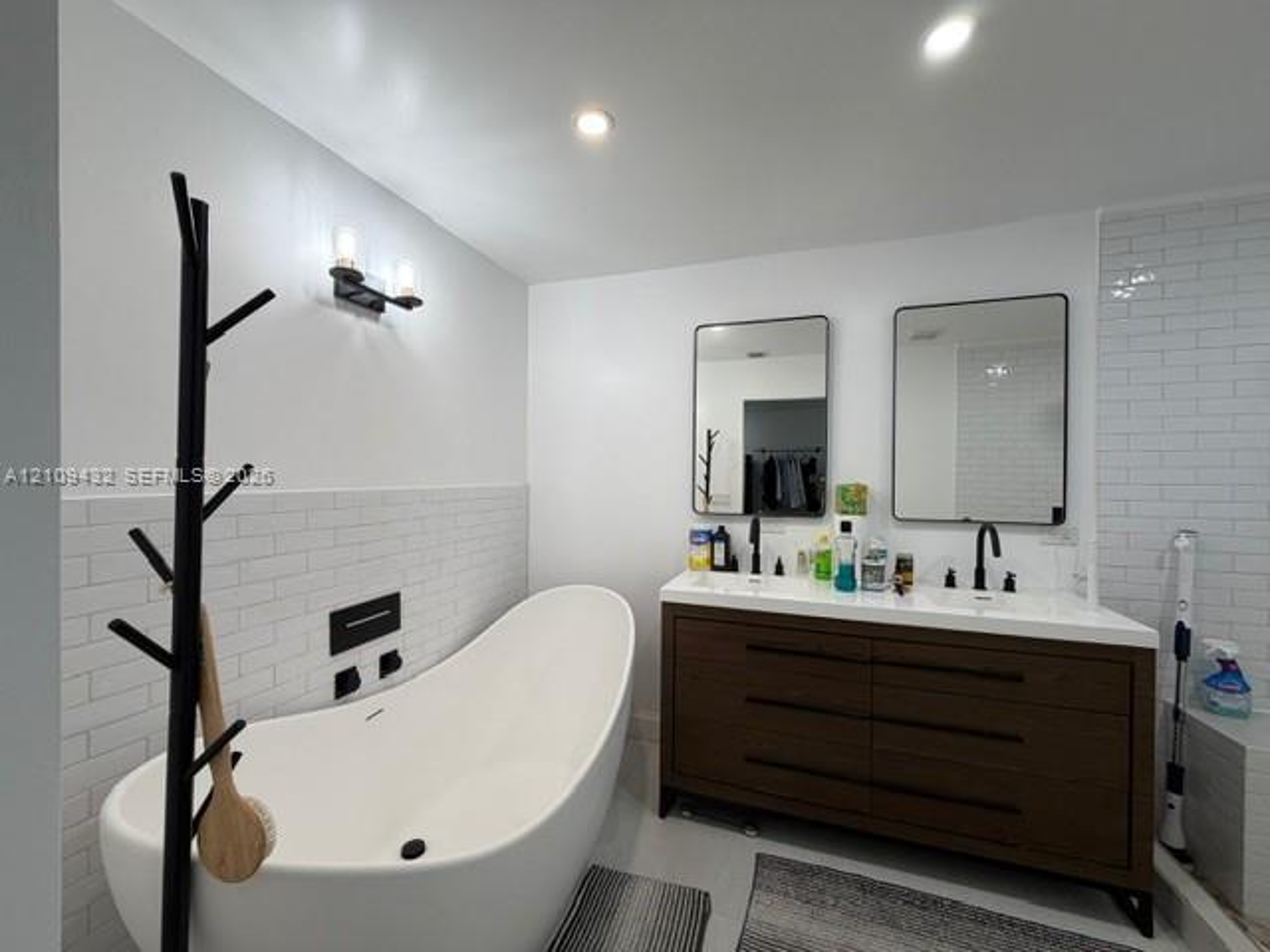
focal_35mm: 14
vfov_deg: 85.7
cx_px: 635
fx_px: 514
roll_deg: -0.1
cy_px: 476
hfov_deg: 102.1
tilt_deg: -0.4
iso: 100
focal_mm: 2.22
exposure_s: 1/120
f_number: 2.2
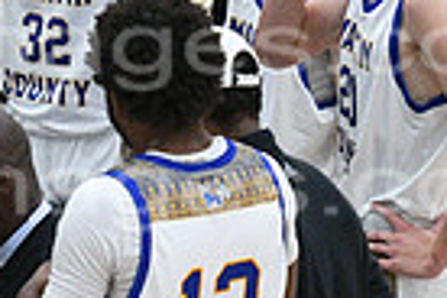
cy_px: 121
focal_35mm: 1071
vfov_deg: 1.3
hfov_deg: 1.9
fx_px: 13297
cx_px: -143
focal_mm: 170
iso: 9000
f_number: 3.5
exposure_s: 1/800
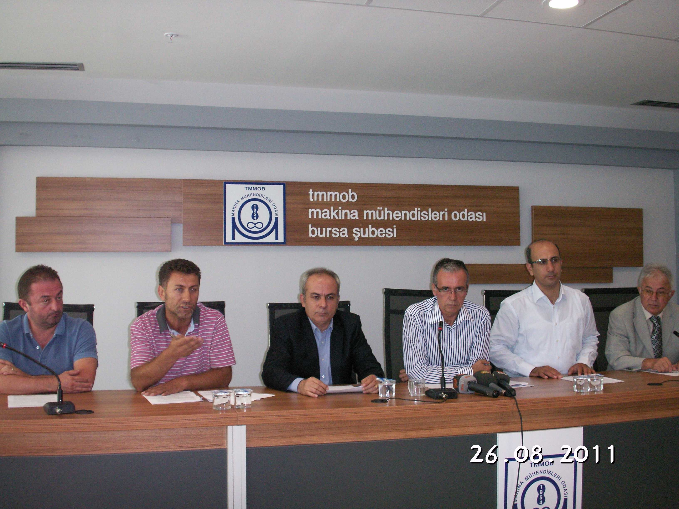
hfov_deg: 50.1
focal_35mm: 37
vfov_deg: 38.7
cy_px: 254
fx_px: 726
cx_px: 340
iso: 160
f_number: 3.5
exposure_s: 1/40
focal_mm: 7.7
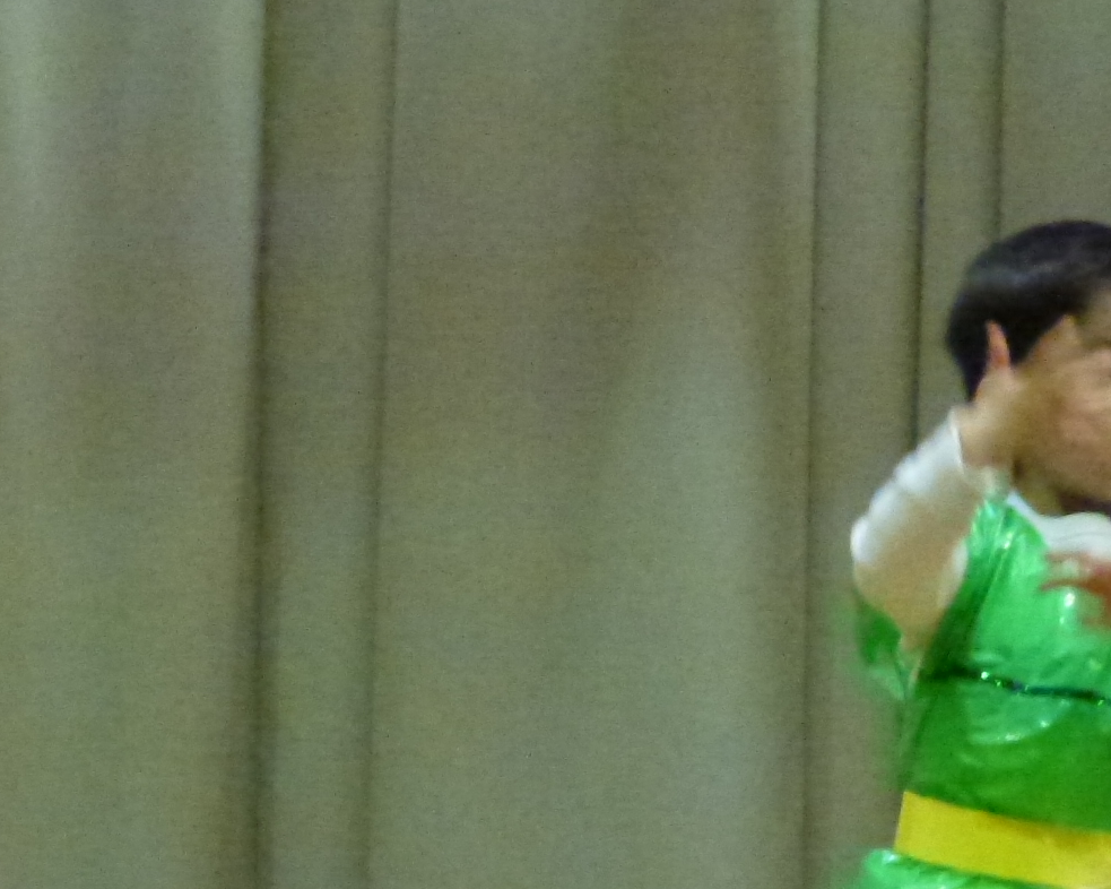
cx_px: -286
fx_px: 11868
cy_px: 611
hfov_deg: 5.3
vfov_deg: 4.3
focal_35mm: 361
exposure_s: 1/40
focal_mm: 25.5
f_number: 5.3
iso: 1600
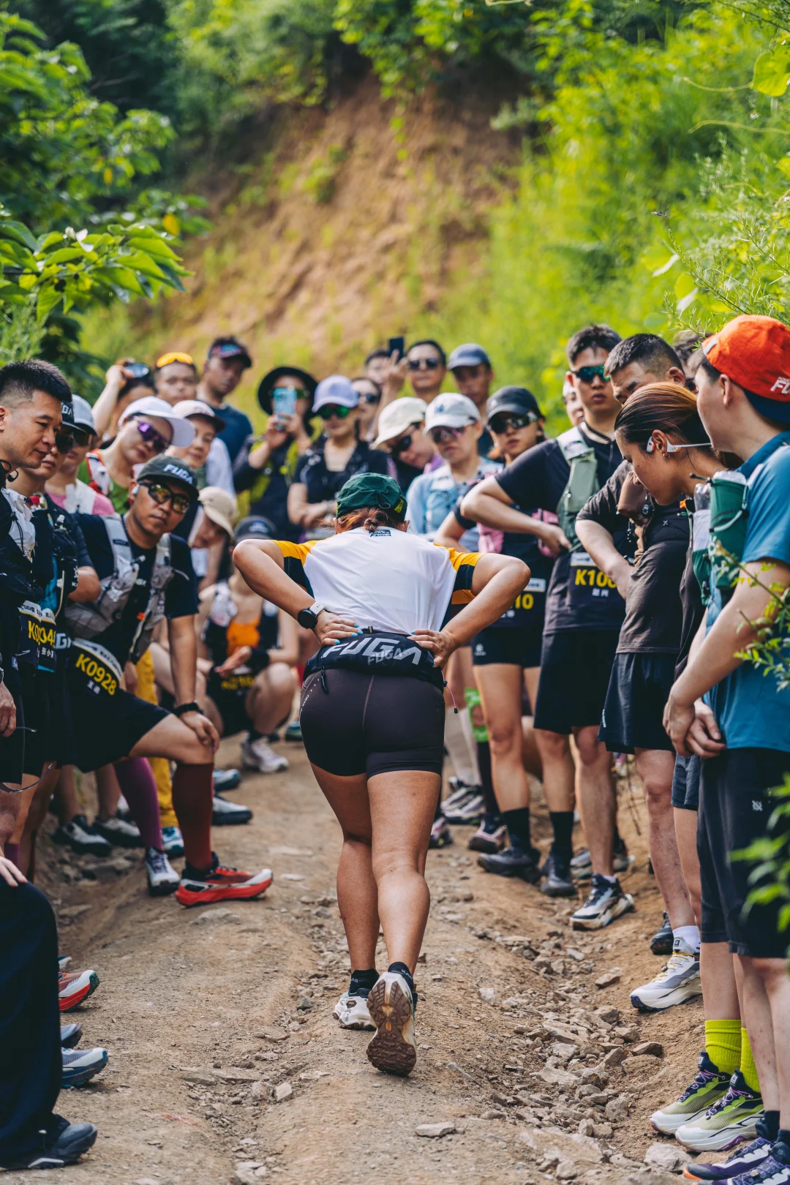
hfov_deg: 13.0
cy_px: 592
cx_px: 395
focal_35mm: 105
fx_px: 3456
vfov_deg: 19.5
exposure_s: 1/500
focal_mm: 105
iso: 200
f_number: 2.8
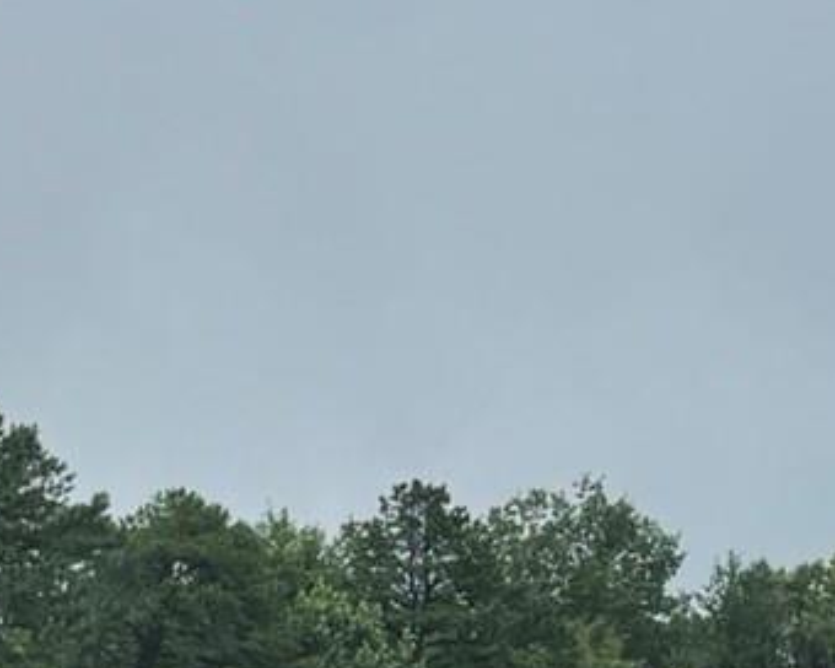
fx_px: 3485
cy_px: 1017
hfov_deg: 12.6
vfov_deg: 10.6
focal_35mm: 141
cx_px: -587
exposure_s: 1/3247
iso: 80
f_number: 1.78
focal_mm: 6.76
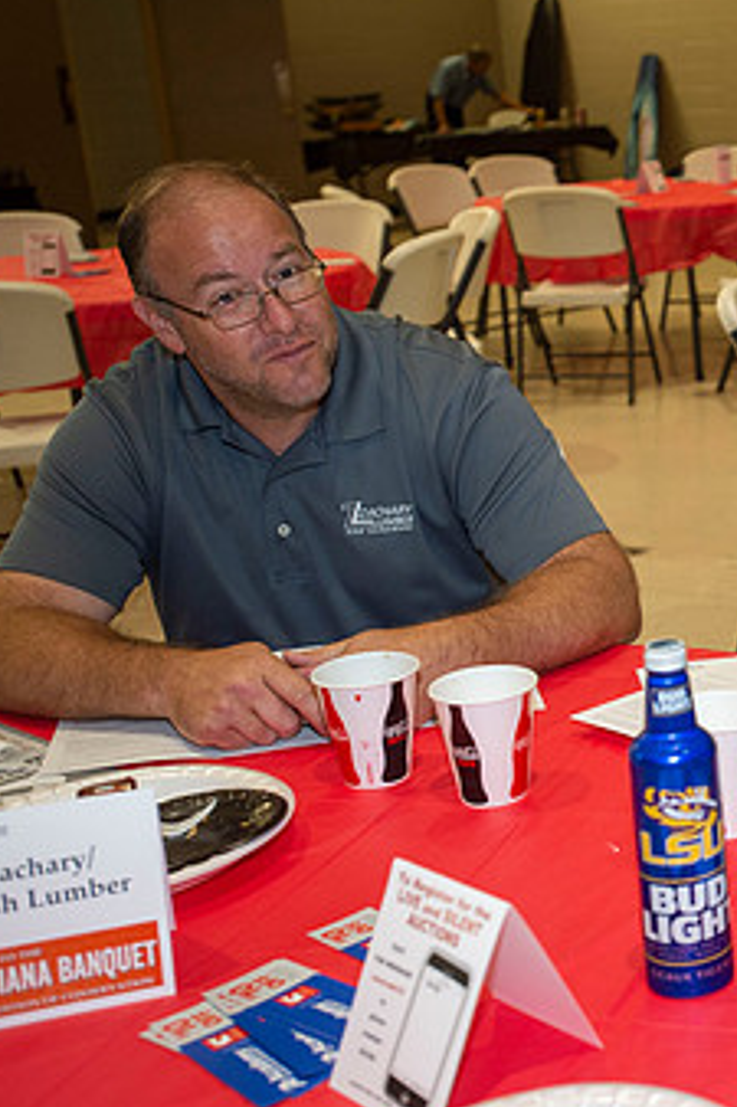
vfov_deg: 33.4
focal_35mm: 60
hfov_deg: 20.8
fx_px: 1844
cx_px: 927
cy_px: 504
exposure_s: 1/125
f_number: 3.5
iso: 1250
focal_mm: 35
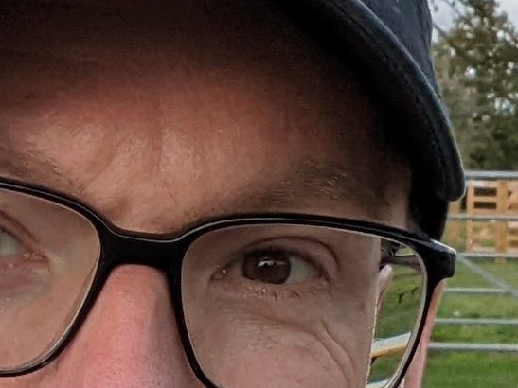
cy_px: 514
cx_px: 537
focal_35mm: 144
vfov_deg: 10.1
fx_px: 2154
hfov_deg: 13.5
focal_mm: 2.51
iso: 40
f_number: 2
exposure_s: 1/1070
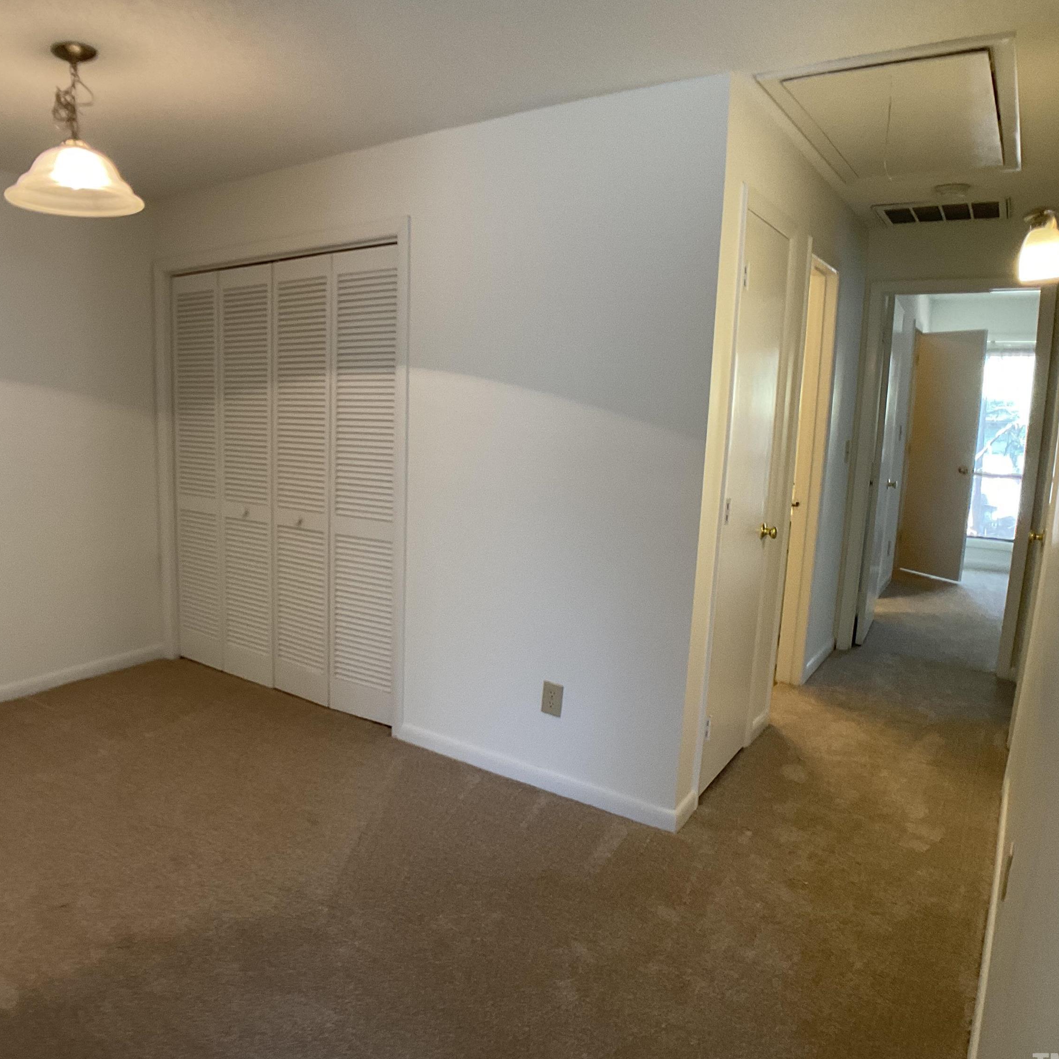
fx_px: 1211
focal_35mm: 35
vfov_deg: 47.2
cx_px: 387
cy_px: 534
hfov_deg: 46.7
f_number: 1.8
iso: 125
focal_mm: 3
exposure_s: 1/60
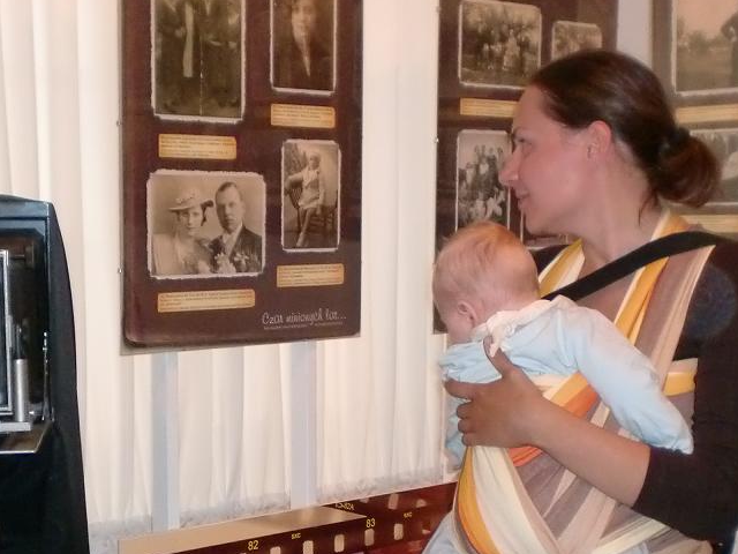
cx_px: 347
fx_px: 1492
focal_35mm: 70
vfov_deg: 21.0
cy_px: 337
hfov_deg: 27.8
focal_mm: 6.3
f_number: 3.1
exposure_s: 1/60
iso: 400
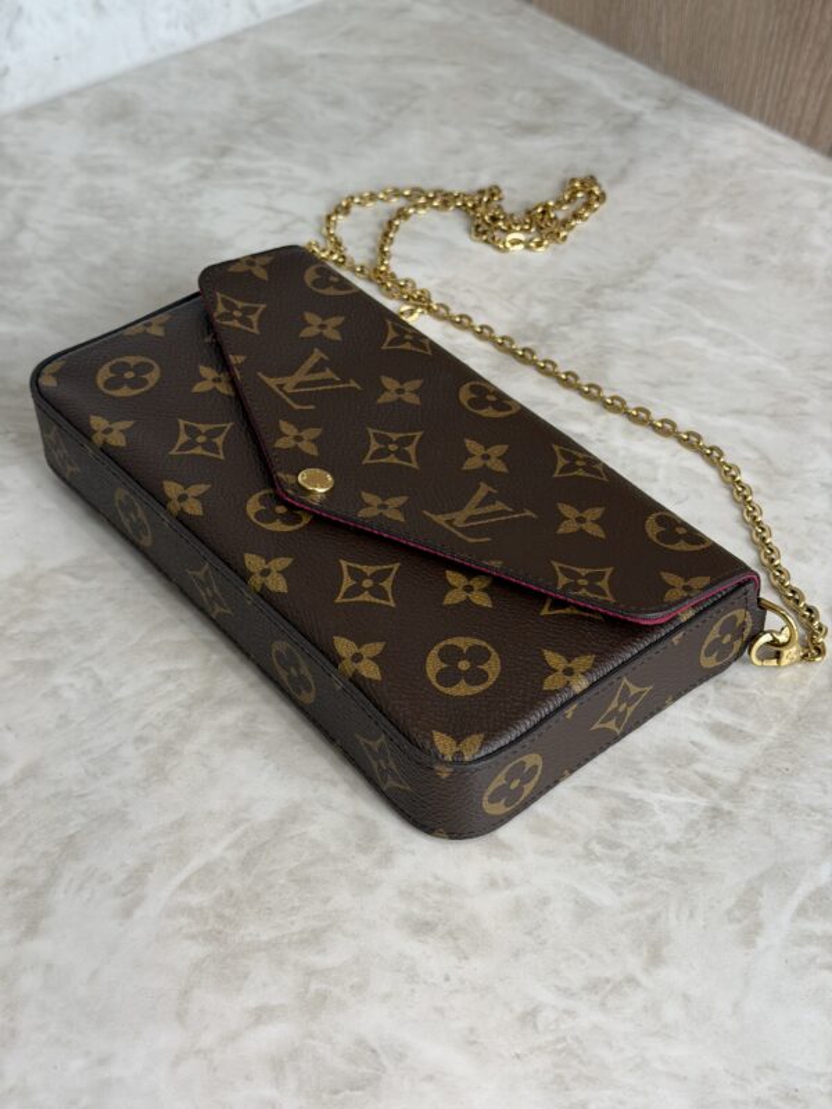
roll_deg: +1.9
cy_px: 554
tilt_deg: -44.2
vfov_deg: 39.7
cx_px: 416
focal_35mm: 48
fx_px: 1538
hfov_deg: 30.3
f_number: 1.78
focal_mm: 6.76
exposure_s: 1/60
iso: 50
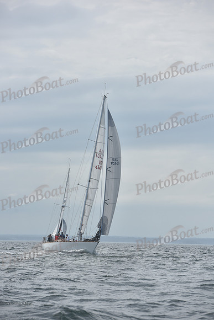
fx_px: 1470
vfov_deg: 12.4
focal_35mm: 165
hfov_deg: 8.3
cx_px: 107
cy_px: 160
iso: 200
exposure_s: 1/2000
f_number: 5.6
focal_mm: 165
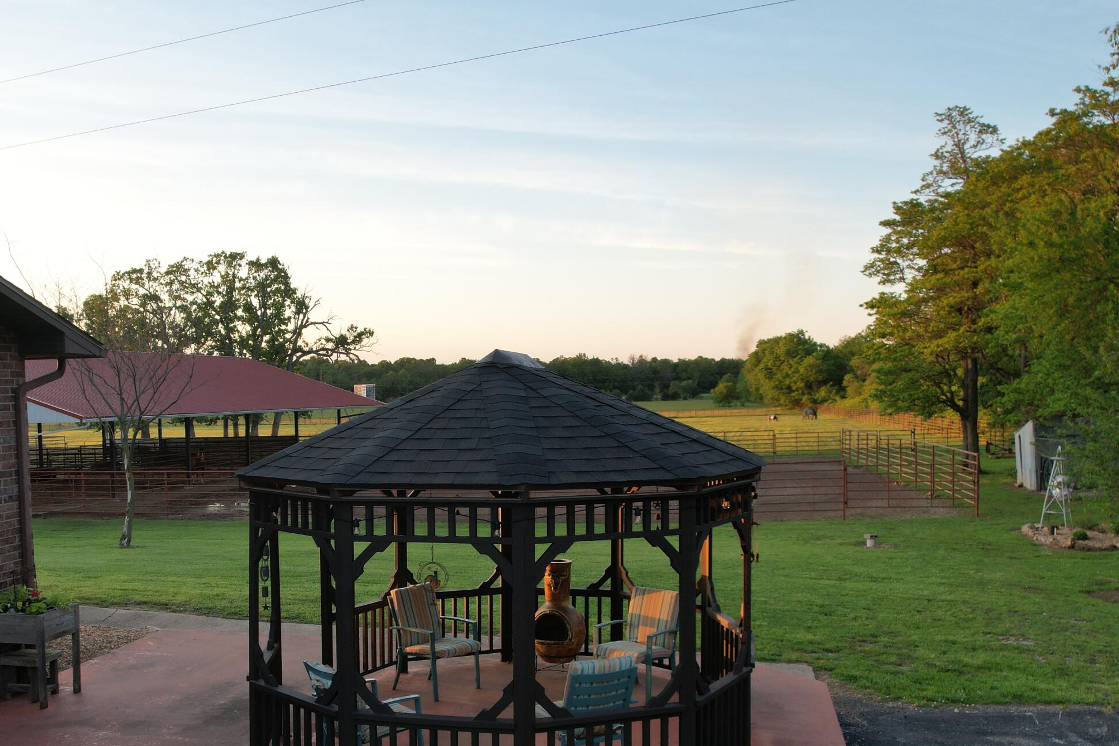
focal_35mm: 34
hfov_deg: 55.5
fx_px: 1057
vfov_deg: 38.7
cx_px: 472
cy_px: 462
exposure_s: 1/240
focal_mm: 8.38
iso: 100
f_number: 2.8
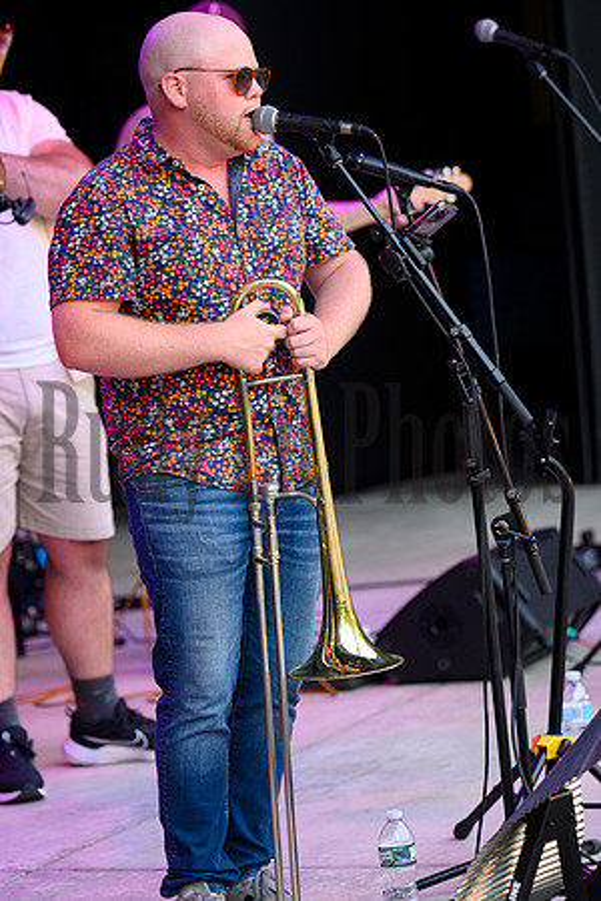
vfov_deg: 13.3
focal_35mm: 154
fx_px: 3856
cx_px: 300
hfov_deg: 8.9
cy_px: 450
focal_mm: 103
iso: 1600
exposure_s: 1/1250
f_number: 2.8
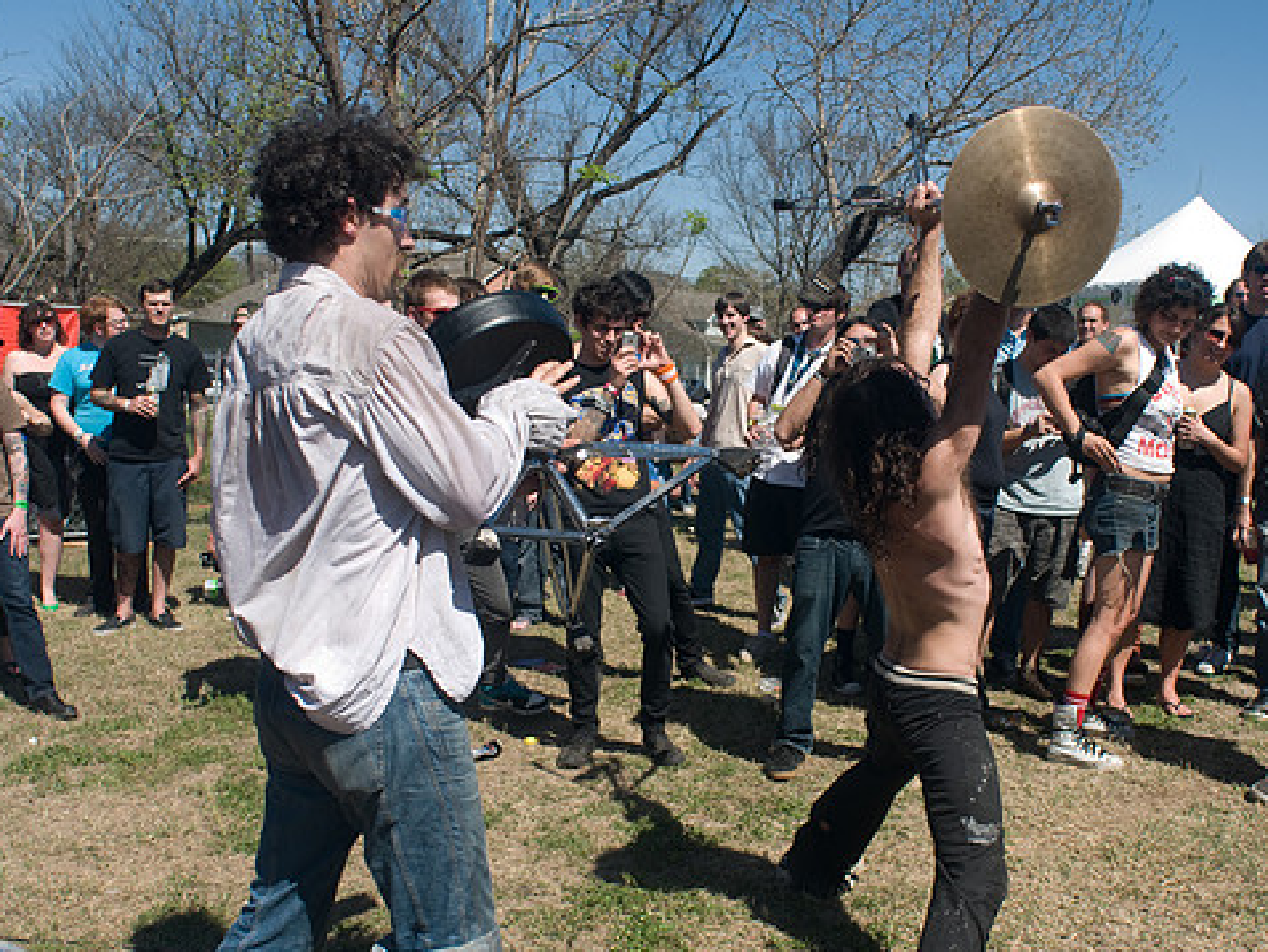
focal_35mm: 35
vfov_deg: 40.7
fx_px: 1282
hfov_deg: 52.5
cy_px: 491
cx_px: 694
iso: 100
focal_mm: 20
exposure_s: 1/800
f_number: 4
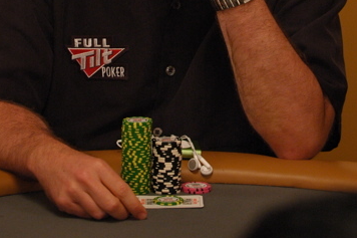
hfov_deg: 8.1
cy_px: 25
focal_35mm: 253
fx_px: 2508
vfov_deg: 5.4
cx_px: 192
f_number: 3.5
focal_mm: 86
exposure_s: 1/60
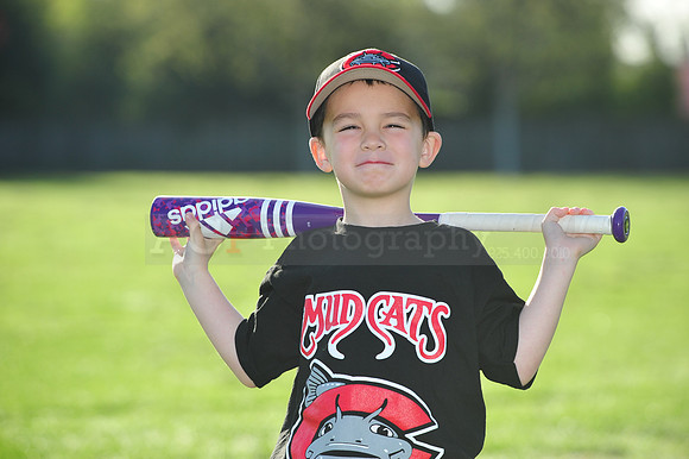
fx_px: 2965
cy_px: 230
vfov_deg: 8.8
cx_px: 344
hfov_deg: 13.3
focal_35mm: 155
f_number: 5
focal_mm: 155
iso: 400
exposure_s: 1/1250
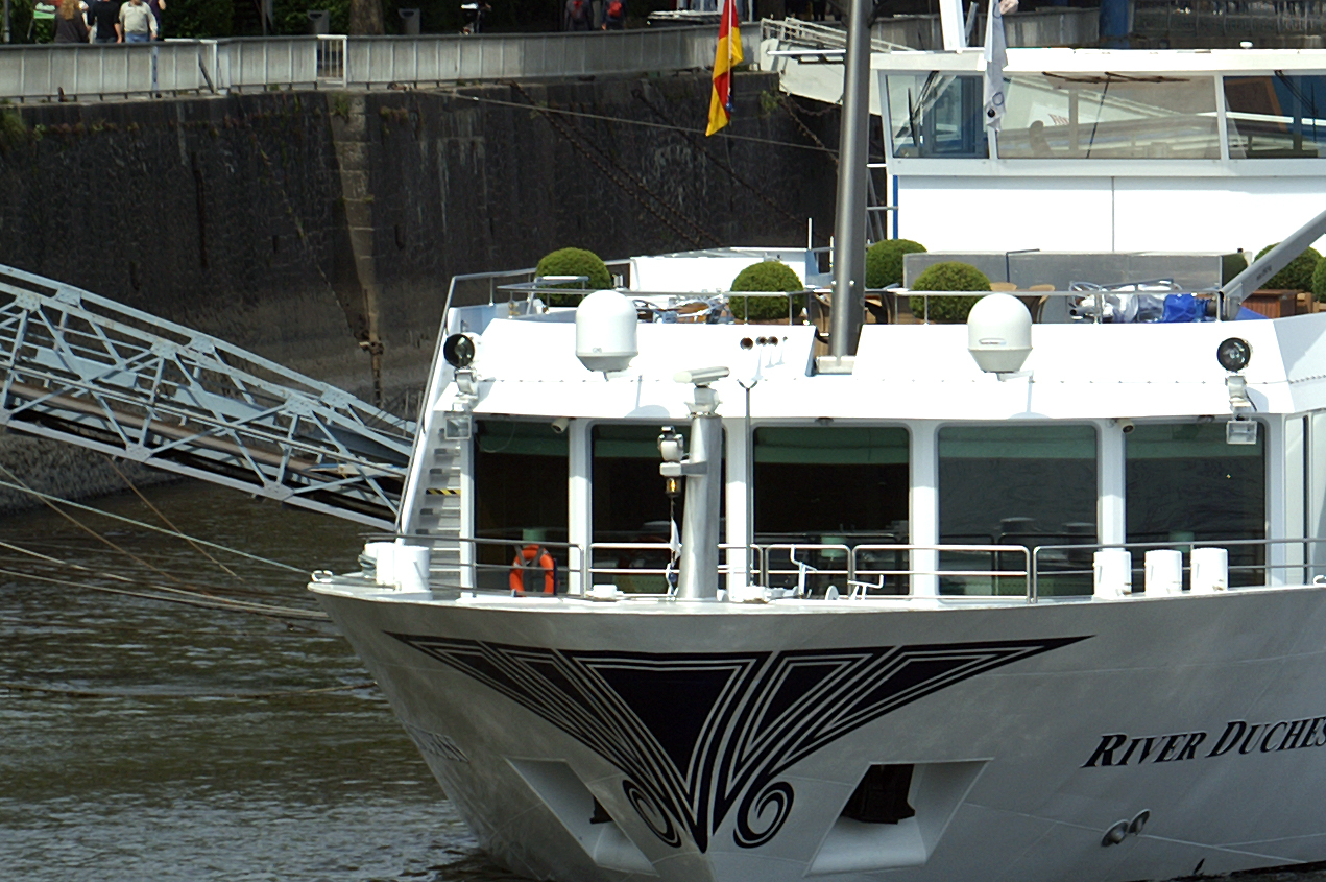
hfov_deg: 5.8
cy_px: 184
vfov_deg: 3.9
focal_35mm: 355
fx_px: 13064
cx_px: 1560
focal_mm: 100
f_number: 9
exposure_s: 1/300
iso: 100
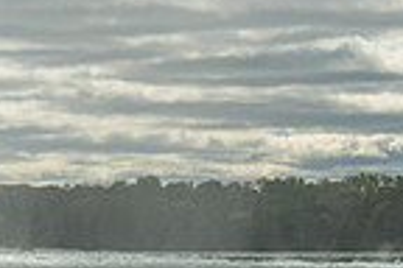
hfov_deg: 7.9
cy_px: 322
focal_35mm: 260
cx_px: 297
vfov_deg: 5.3
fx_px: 2910
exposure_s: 1/3200
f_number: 5.6
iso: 400
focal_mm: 43
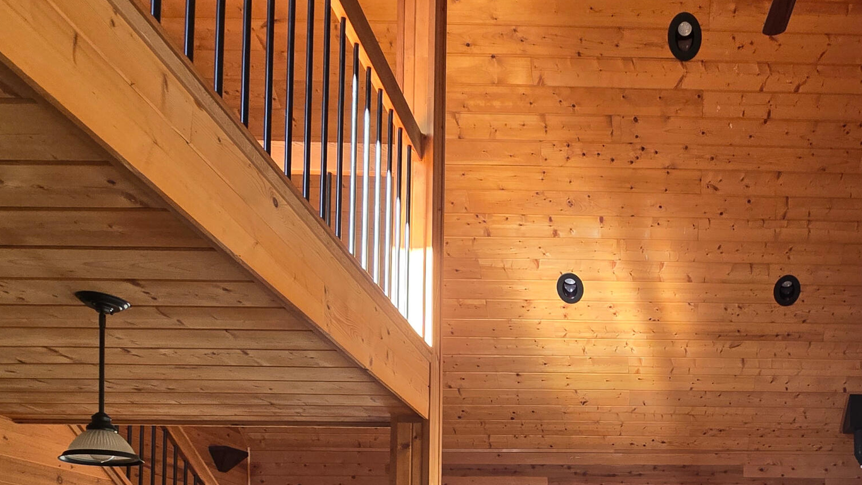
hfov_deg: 62.5
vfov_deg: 34.0
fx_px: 640
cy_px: 574
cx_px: 681
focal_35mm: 28
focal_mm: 2.2
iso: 125
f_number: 2.2
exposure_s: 1/60
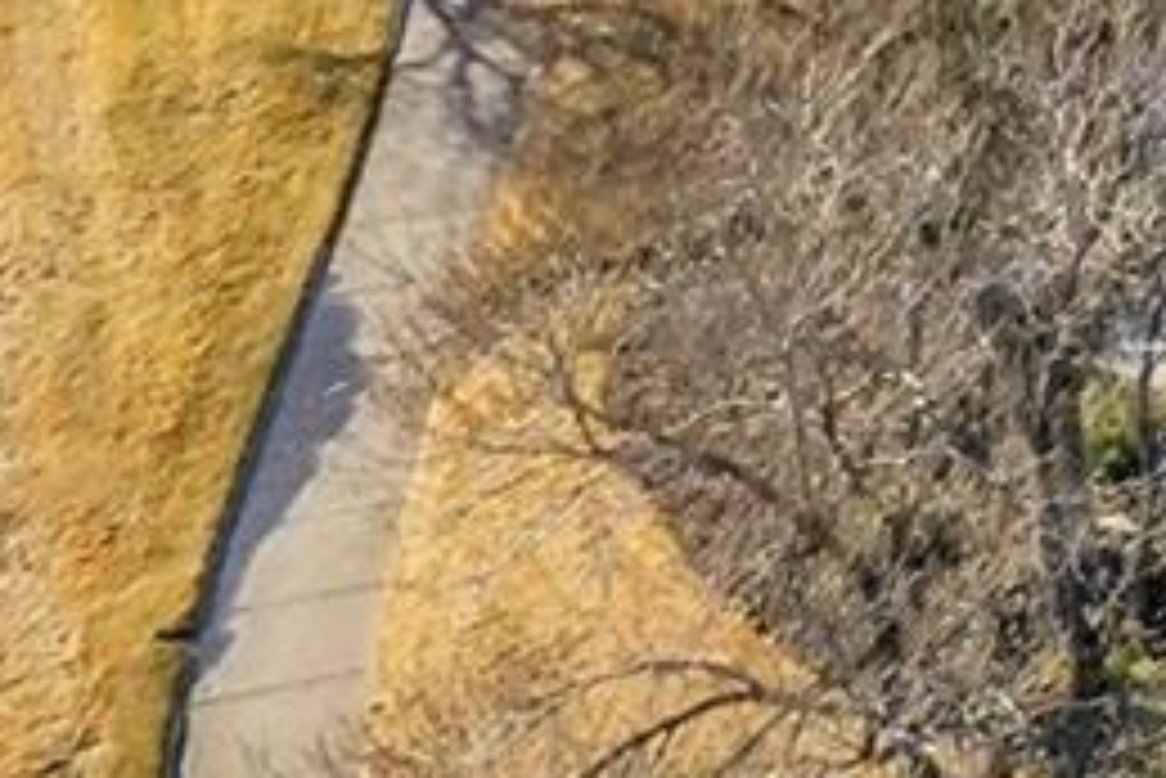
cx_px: 3498
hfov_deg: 9.4
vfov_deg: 7.3
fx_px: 5606
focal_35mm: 173
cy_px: -1277
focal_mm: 10.26
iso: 100
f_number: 5.6
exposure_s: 1/400
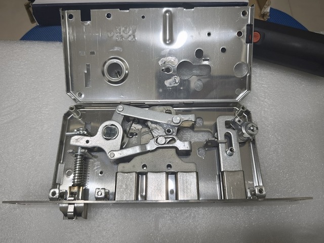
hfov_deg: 73.9
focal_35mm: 23
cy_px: 122
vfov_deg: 58.9
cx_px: 162
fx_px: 215
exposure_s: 1/120
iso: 320
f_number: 1.6
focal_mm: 6.57
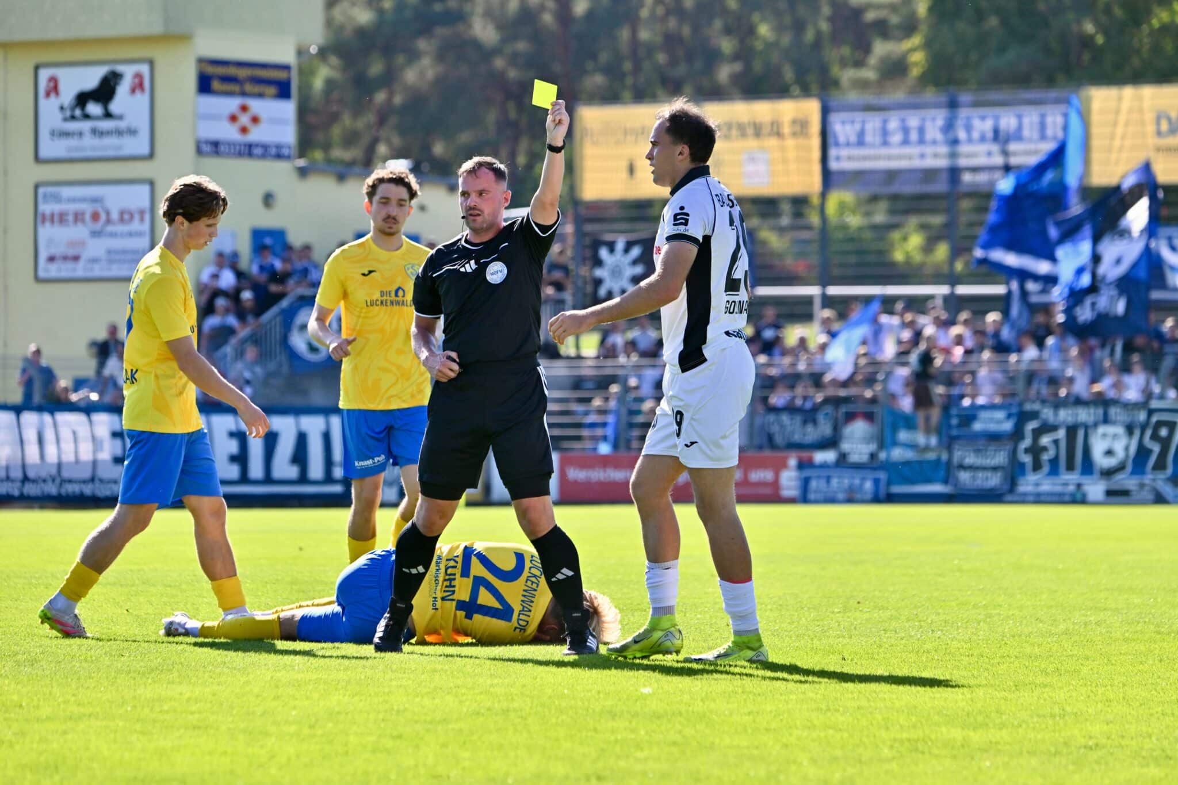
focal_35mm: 220
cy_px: 392
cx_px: 589
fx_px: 7198
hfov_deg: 9.4
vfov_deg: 6.2
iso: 500
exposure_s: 1/1600
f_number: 5.3
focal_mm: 220
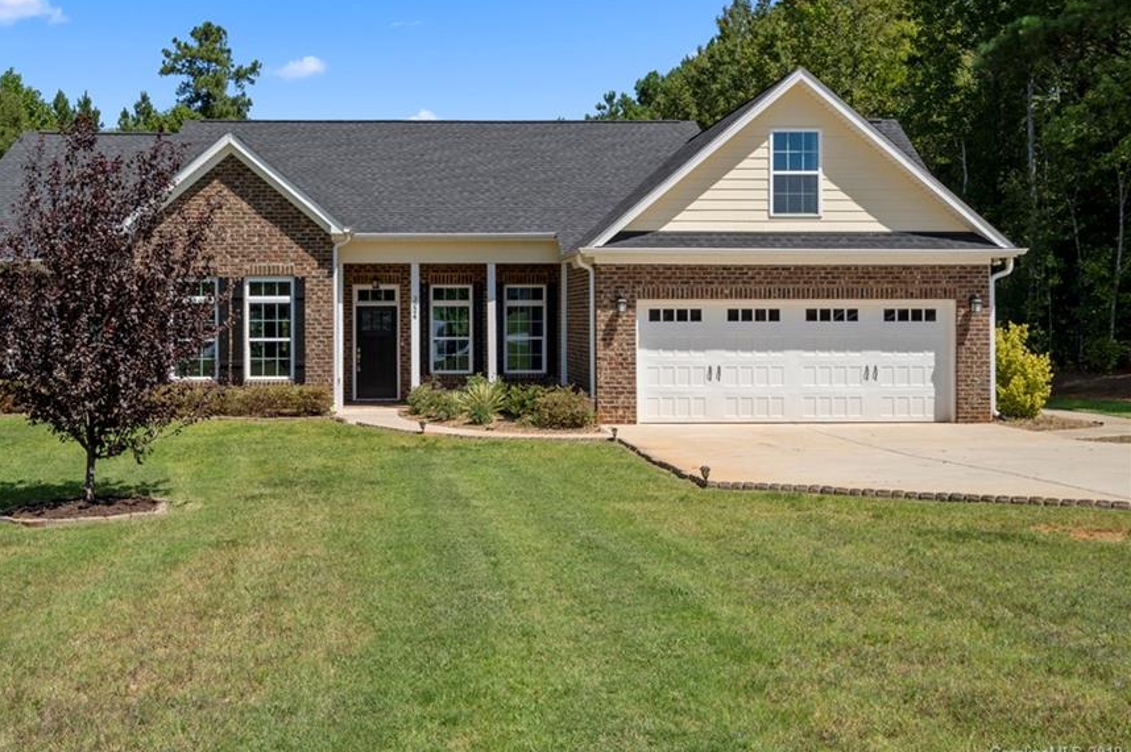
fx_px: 1162
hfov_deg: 51.6
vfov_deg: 35.8
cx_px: 457
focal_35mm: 37
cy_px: 316
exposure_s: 1/250
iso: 100
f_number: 11
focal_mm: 31
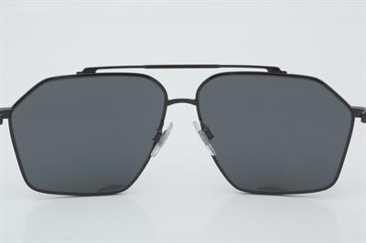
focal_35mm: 75
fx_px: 762
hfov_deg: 27.0
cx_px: 183
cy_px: 122
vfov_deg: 18.2
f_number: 32
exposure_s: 1/4
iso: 100
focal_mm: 50
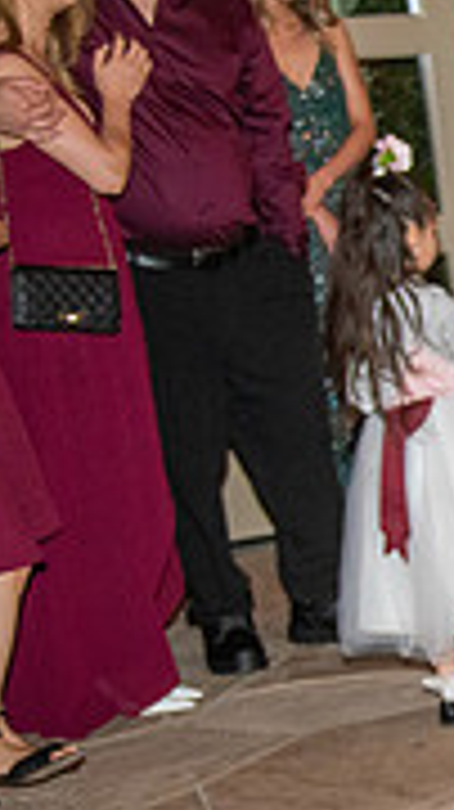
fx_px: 2316
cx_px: 1173
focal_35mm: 108
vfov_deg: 19.5
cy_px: 709
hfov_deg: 9.6
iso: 1250
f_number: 2.8
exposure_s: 1/125
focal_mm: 32
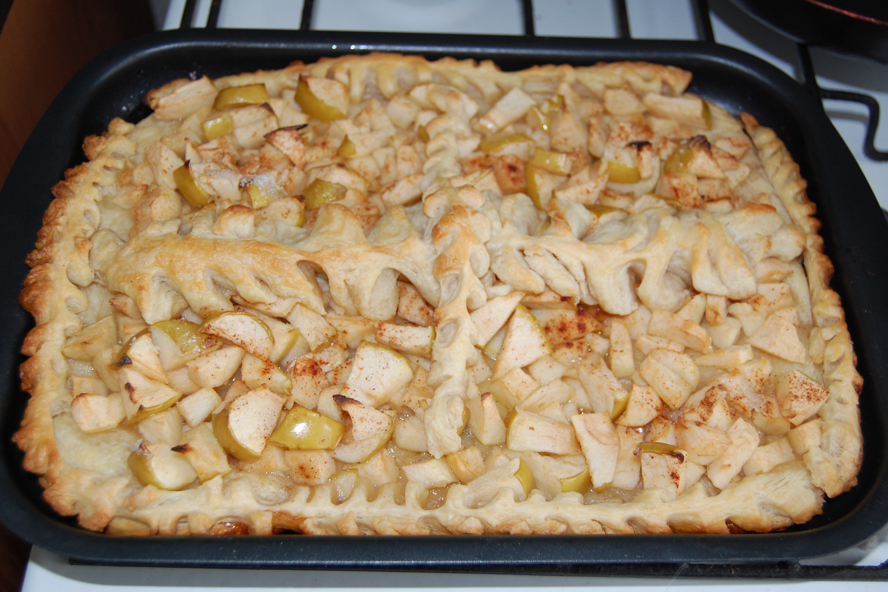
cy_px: 291
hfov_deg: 45.4
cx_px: 449
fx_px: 1061
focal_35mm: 43
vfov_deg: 31.2
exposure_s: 1/60
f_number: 4.2
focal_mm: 28
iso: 400
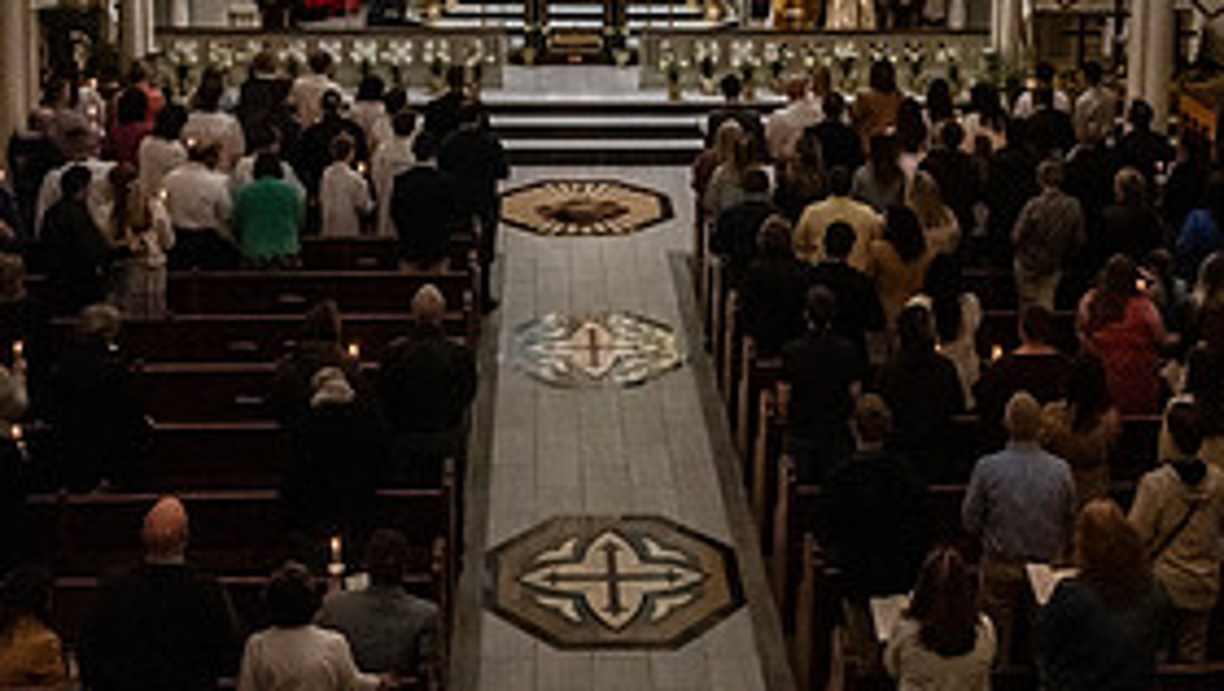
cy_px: -138
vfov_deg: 21.5
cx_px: 629
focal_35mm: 52
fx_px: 1689
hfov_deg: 39.8
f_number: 13
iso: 5000
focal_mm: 24
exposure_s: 1/60
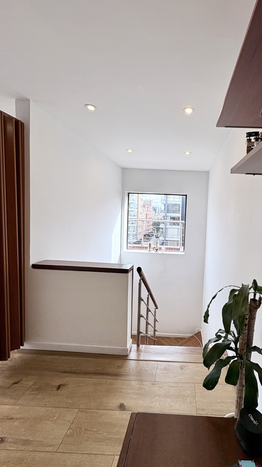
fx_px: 198
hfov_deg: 64.7
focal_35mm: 16
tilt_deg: -3.0
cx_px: 182
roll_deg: -2.7
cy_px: 226
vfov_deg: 99.3
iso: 64
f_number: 2.2
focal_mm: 2.22
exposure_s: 1/141
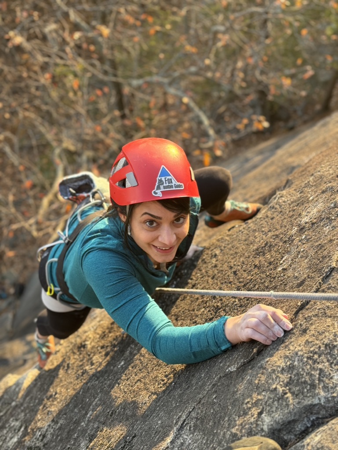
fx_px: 624
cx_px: 169
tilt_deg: -60.4
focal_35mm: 48
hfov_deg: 30.3
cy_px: 225
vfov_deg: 39.6
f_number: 1.78
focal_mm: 6.86
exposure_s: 1/170
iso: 80
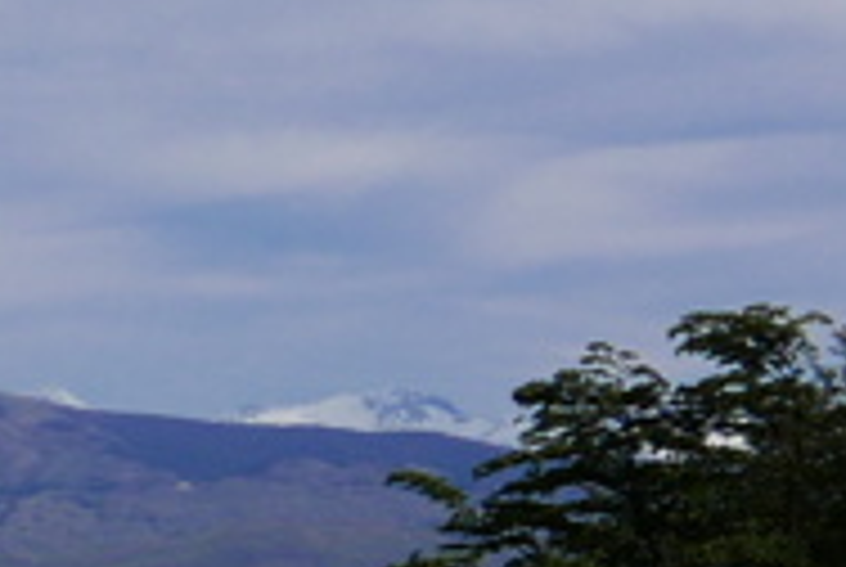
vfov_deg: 6.0
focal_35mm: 223
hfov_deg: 7.9
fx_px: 5249
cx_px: -1739
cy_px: 1094
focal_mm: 15.9
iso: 200
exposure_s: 1/2000
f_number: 5.6
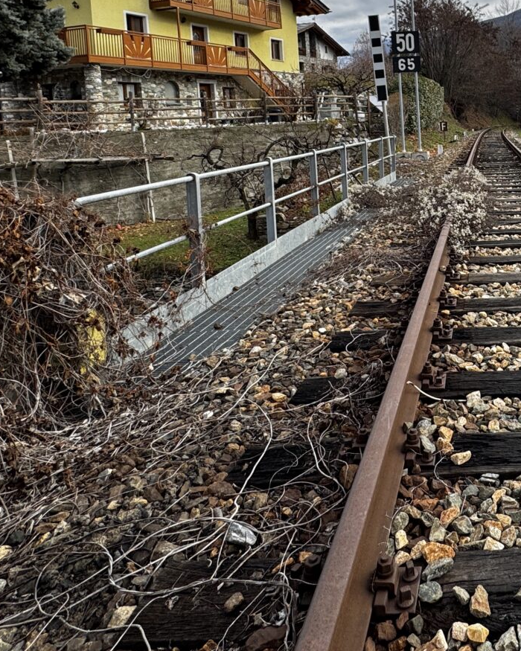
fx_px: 578
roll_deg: +2.1
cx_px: 504
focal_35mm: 30
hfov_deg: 42.8
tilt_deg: -3.0
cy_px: 152
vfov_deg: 55.5
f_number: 2.2
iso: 40
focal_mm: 2.22
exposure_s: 1/495
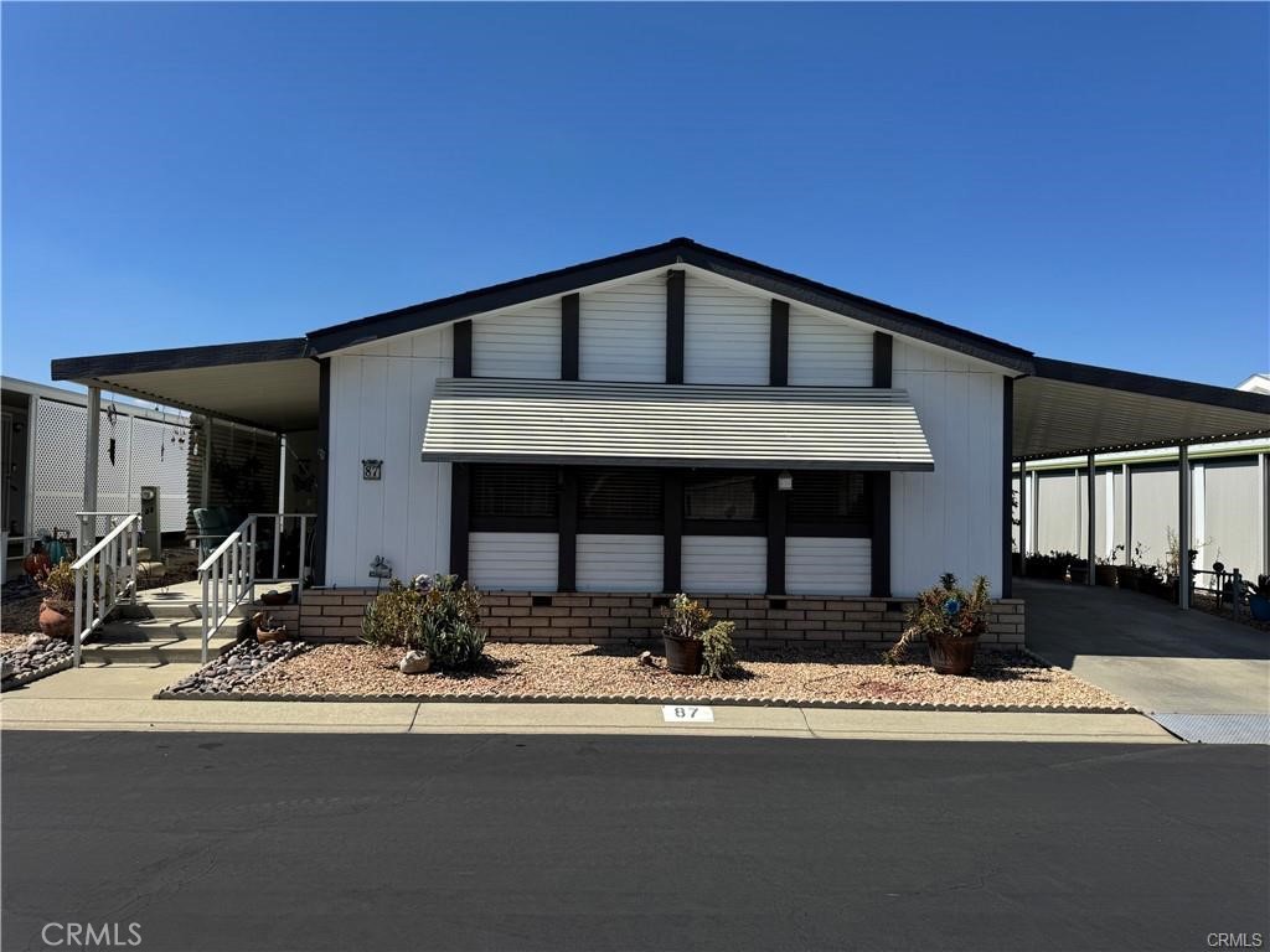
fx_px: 881
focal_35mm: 24
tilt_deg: +1.4
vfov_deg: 56.8
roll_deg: -1.7
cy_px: 476
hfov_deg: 71.6
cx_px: 635
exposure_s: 1/5814
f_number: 1.78
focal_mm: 6.76
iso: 80
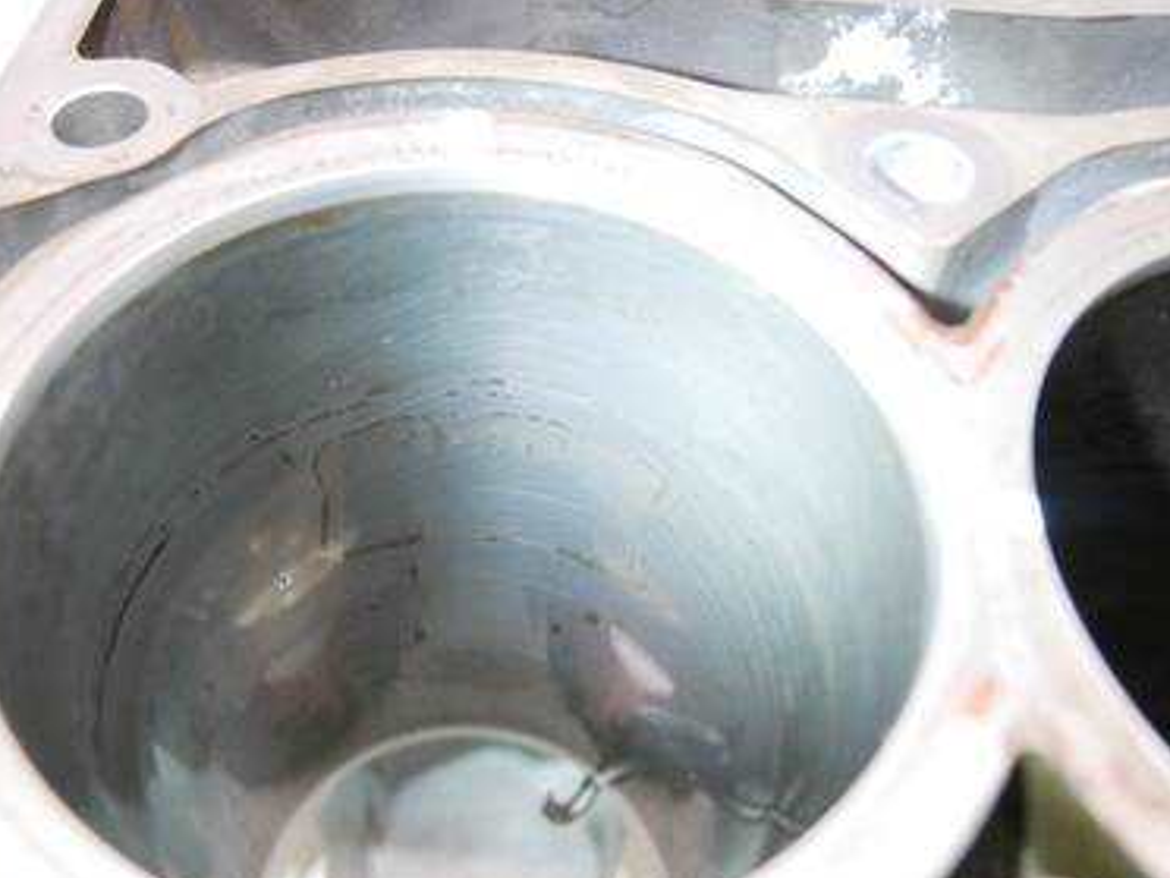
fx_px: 1048
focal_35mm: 31
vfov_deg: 45.0
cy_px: 557
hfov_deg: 57.9
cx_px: 472
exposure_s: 1/60
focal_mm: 12
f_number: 3.5
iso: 1600
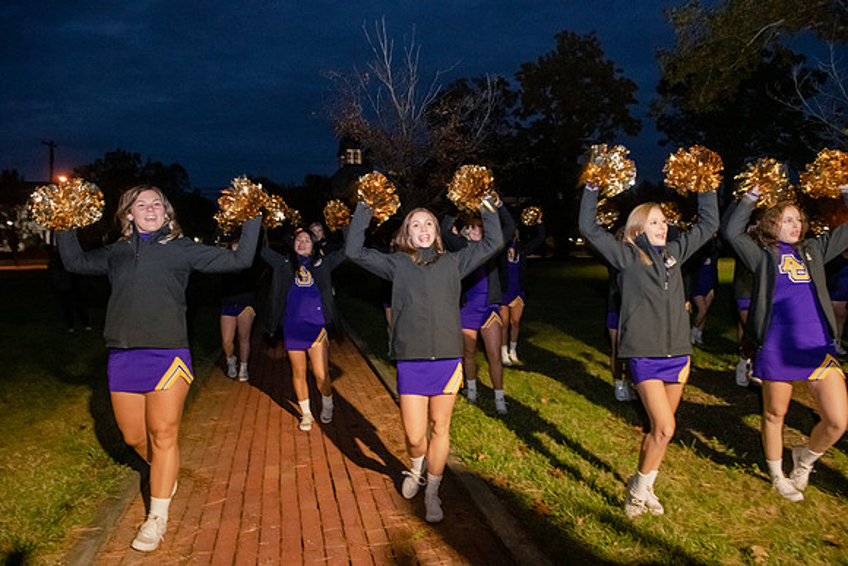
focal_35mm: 24
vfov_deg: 53.2
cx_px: 424
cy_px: 283
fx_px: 565
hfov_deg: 73.7
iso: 6400
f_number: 5
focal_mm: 24
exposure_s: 1/40
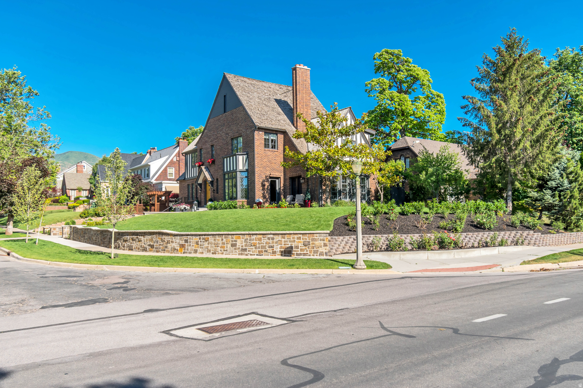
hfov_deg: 61.9
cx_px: 292
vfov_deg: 43.6
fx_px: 486
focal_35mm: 30
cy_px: 194
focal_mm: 20
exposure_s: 1/640
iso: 100
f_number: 5.6
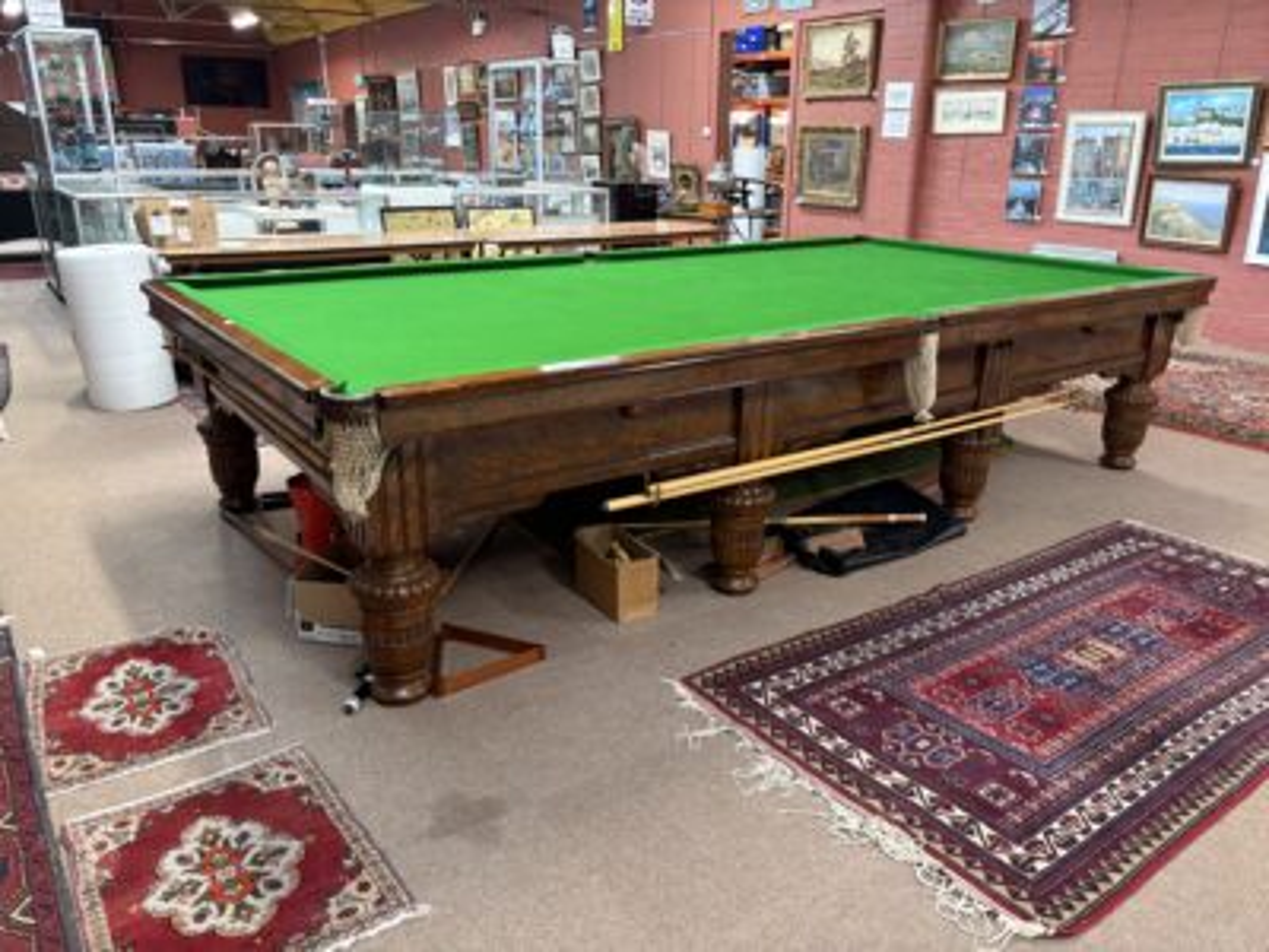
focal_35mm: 26
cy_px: 476
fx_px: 953
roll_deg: +0.5
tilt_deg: -19.2
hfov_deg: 67.3
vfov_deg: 53.1
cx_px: 634
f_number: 1.6
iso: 250
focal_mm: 5.96
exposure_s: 1/50
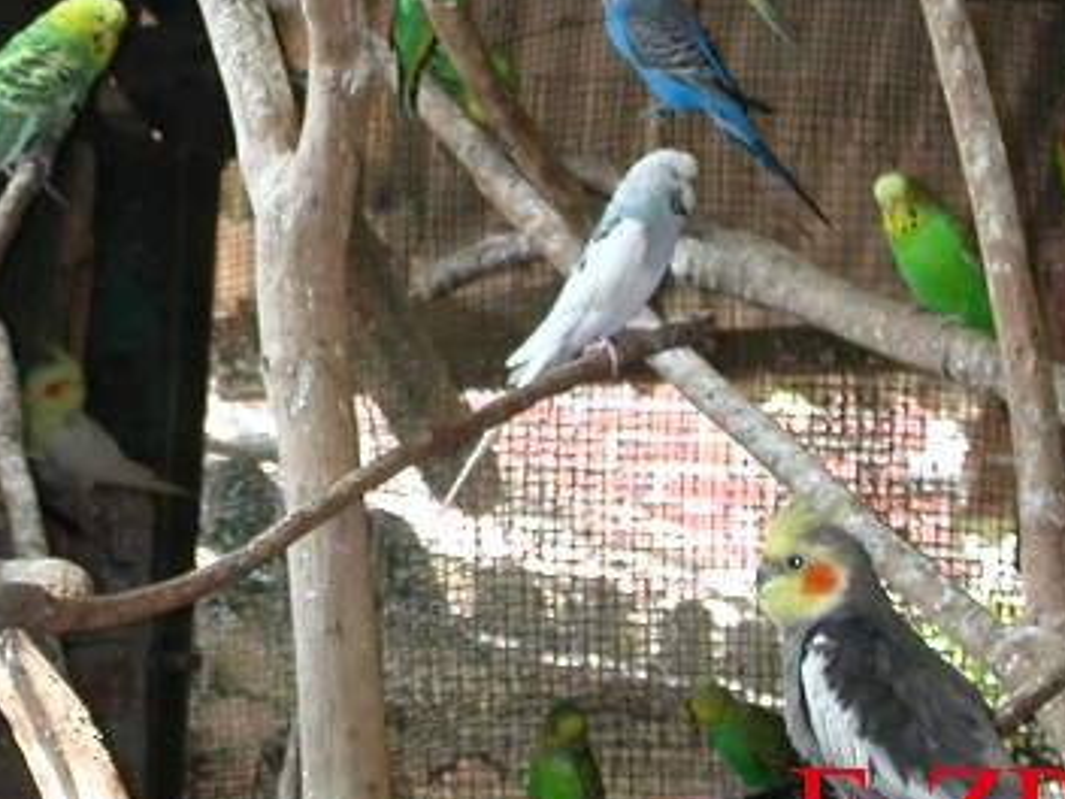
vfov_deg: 9.9
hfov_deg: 13.1
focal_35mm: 149
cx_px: 118
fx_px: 4584
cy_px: 166
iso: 110
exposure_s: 1/30
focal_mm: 12.5
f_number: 4.1
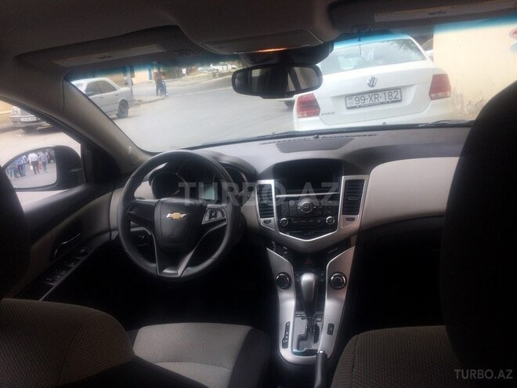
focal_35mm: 29
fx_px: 433
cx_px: 258
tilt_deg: -17.0
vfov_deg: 48.2
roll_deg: +4.8
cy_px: 194
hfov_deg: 61.7
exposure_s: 1/331
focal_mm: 4.15
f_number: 2.2
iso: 32
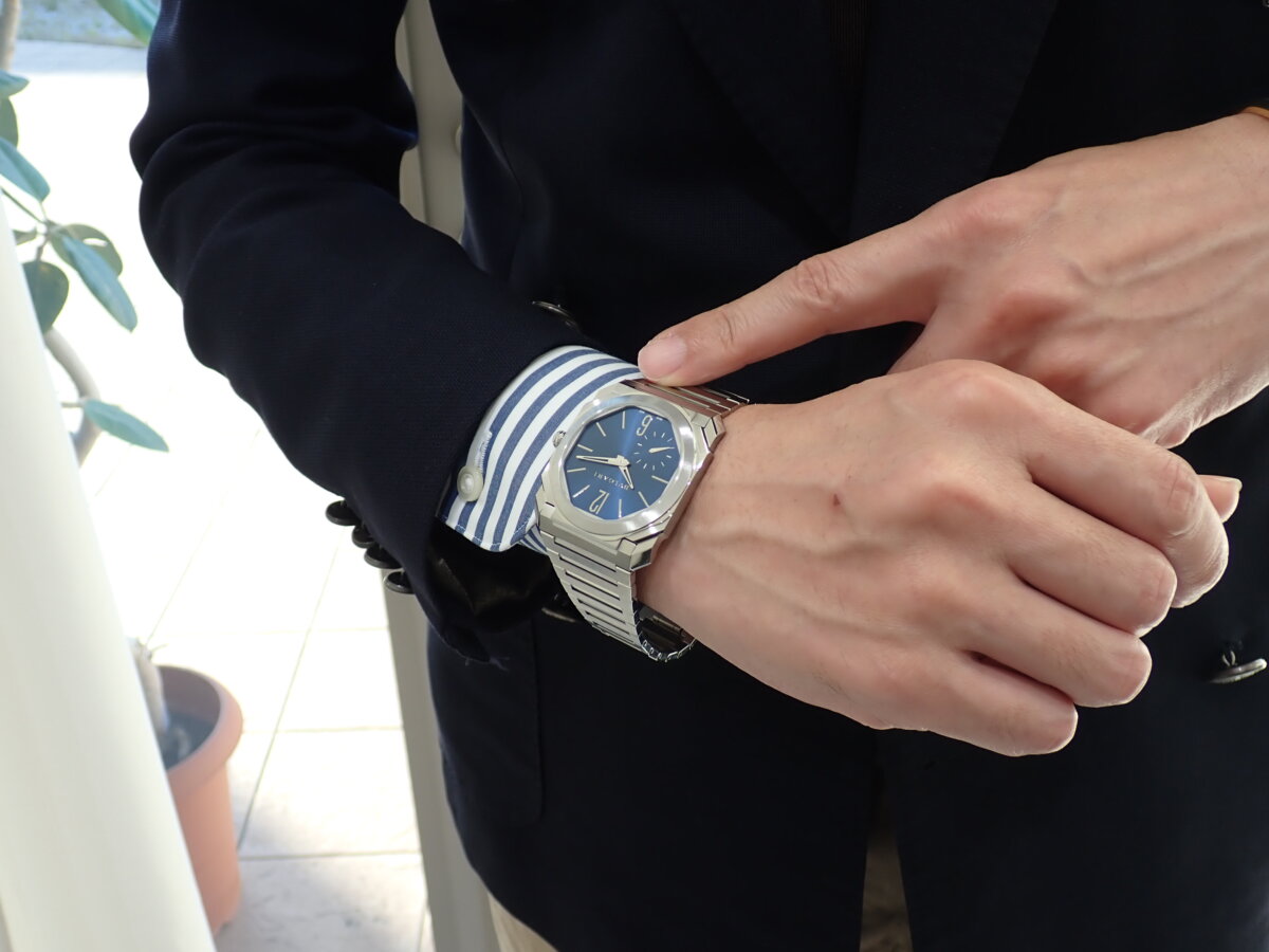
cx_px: 634
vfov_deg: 39.7
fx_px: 1320
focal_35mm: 36
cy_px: 476
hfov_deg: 51.4
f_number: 2.5
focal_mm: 6.37
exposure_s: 1/80
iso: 100
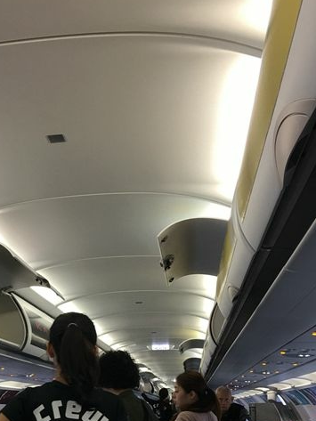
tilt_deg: +7.1
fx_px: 596
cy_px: 345
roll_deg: +0.1
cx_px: 71
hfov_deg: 29.1
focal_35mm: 49
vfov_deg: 37.3
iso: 25
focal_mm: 4.15
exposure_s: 1/15
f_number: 2.2
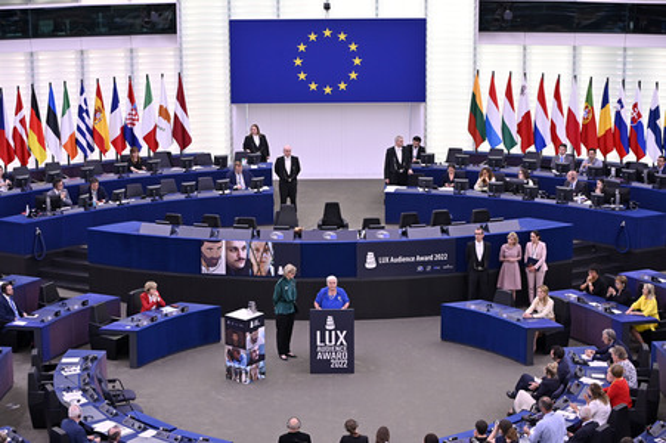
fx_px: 1701
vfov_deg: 14.8
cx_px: 333
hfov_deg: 22.2
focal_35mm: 92
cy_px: 222
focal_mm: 92
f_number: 2.8
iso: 1600
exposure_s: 1/500
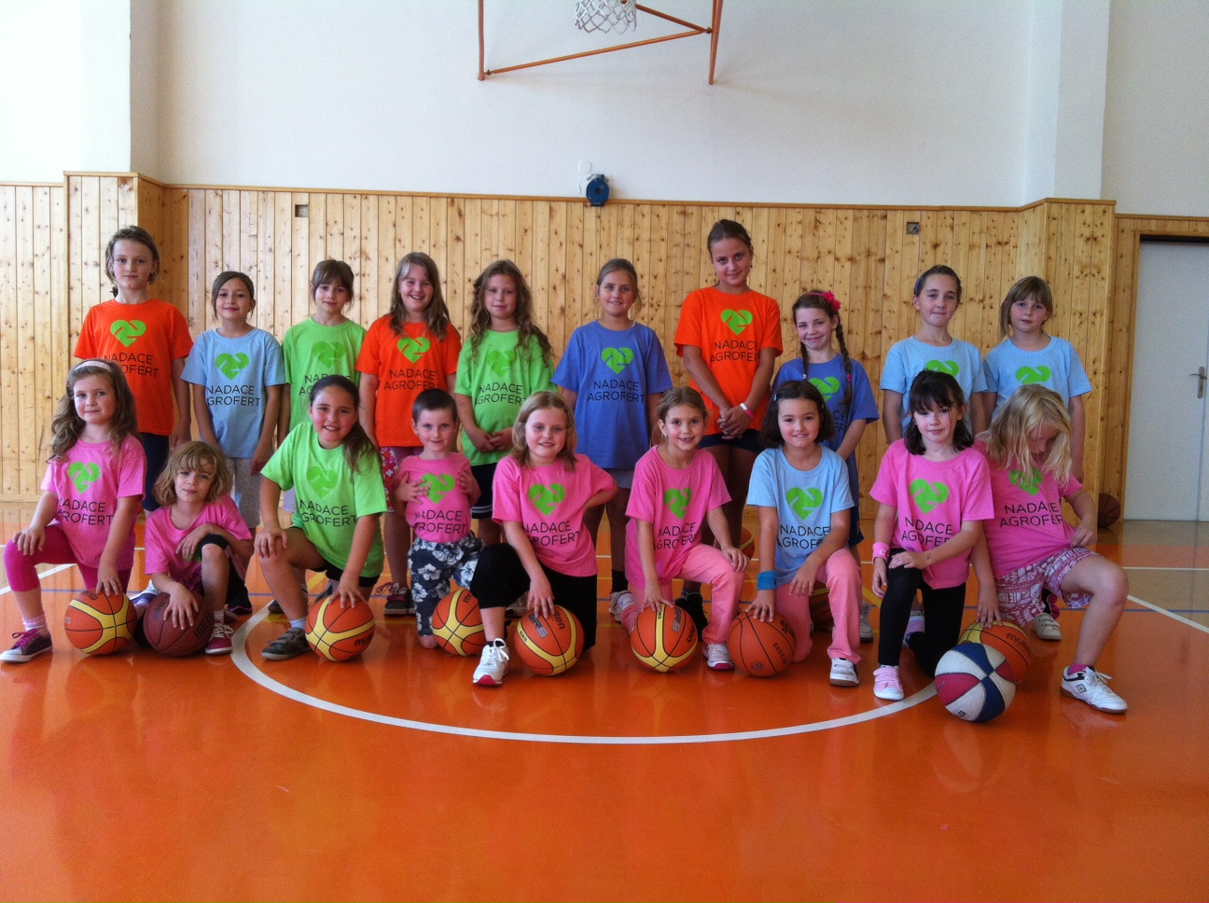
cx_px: 604
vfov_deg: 40.6
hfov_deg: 52.7
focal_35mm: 35
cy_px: 452
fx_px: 1221
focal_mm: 3.85
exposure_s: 1/60
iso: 100
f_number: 2.8
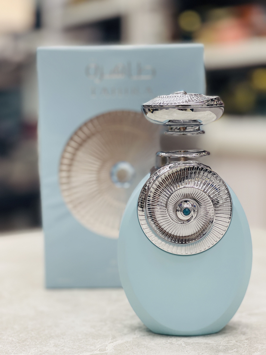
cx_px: 133
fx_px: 656
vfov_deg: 30.3
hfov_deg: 22.9
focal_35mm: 64
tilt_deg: -5.5
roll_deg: +0.6
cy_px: 178
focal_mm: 7.5
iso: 80
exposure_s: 1/100
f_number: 2.2
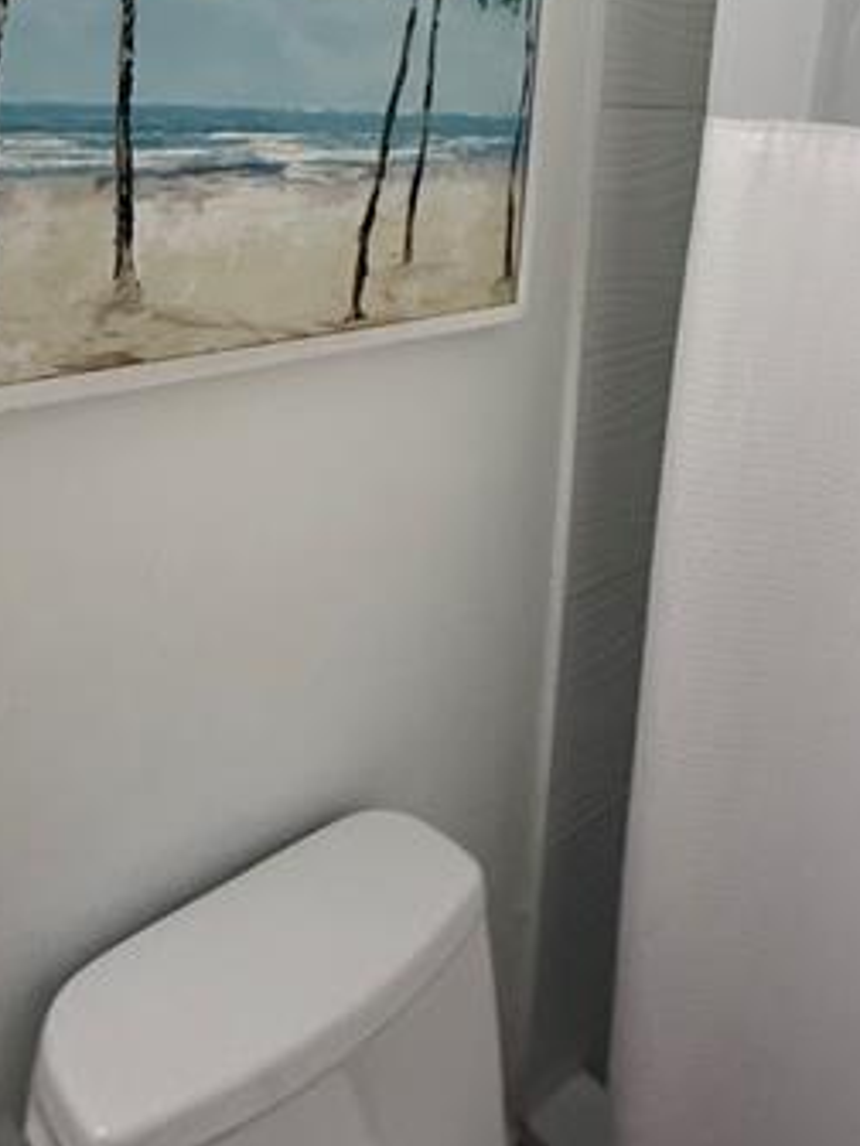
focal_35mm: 32
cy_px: 113
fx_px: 1060
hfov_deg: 43.7
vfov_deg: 50.4
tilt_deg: -1.5
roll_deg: -3.8
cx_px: 304
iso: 250
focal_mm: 2.22
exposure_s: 1/60
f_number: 2.2
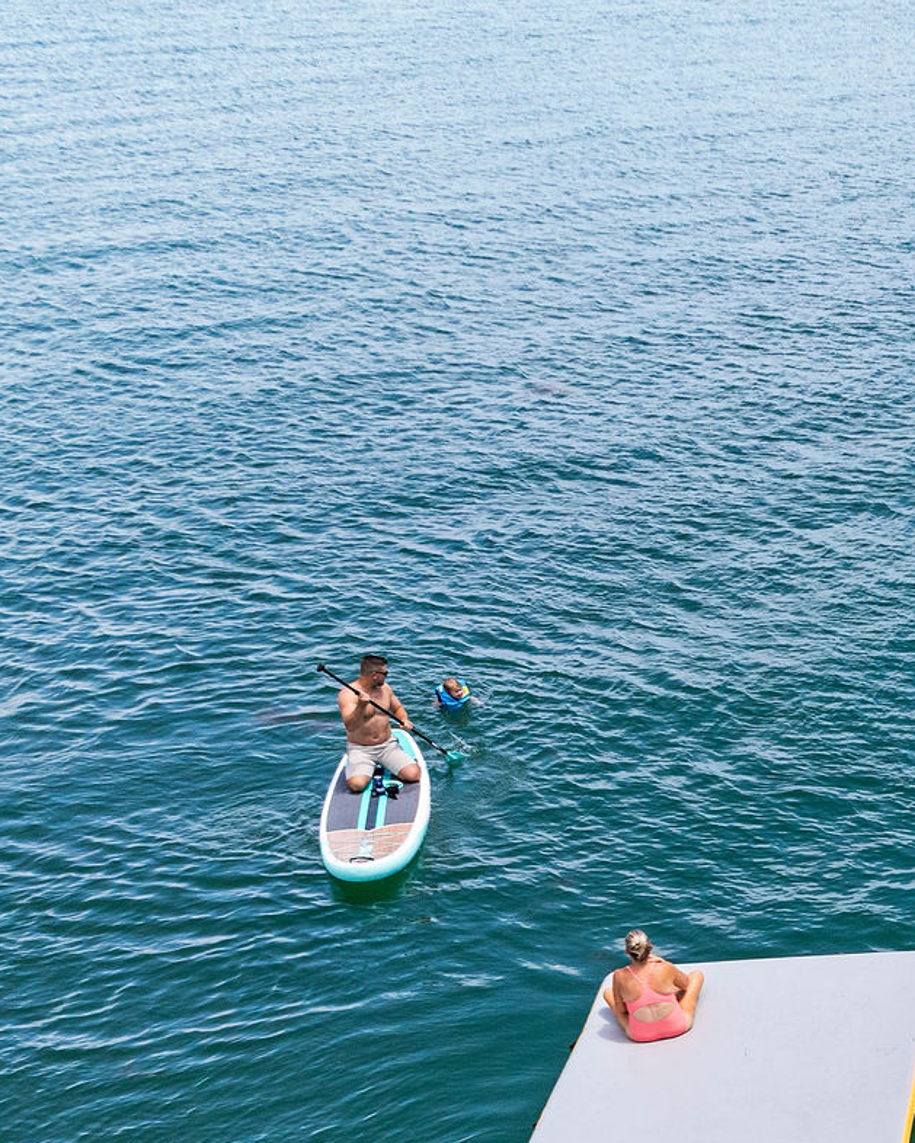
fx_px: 2064
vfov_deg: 29.2
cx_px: 1335
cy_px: 1101
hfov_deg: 21.4
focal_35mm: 61
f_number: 3.5
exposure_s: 1/120
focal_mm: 12.29
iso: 200
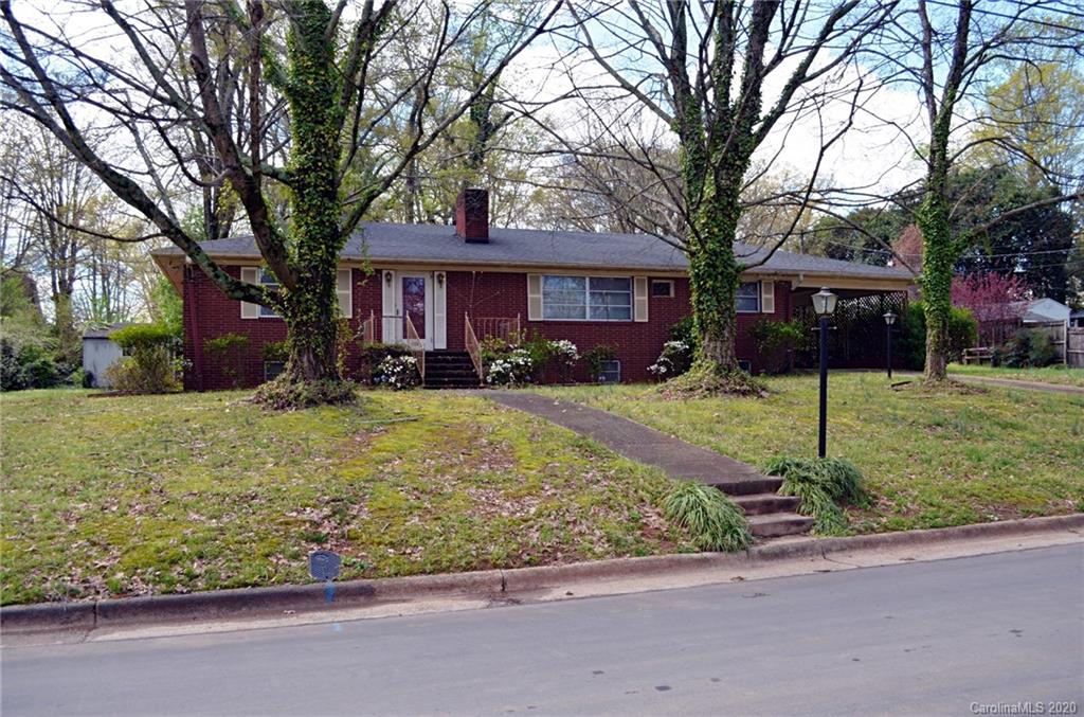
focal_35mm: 30
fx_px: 901
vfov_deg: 43.4
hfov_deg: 62.1
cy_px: 358
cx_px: 542
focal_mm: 20
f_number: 5.6
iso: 100
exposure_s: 1/200
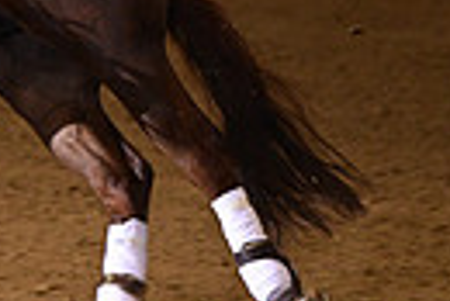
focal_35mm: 890
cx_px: -464
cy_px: -112
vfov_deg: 1.5
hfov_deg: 2.3
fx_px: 11137
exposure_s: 1/200
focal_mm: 200
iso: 2000
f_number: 4
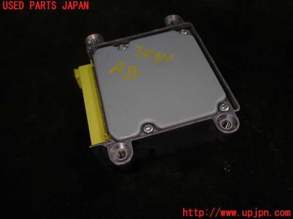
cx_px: 146
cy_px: 110
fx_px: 254
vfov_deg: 46.8
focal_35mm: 30
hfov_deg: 60.0
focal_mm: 5.4
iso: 100
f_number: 2.3
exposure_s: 1/125
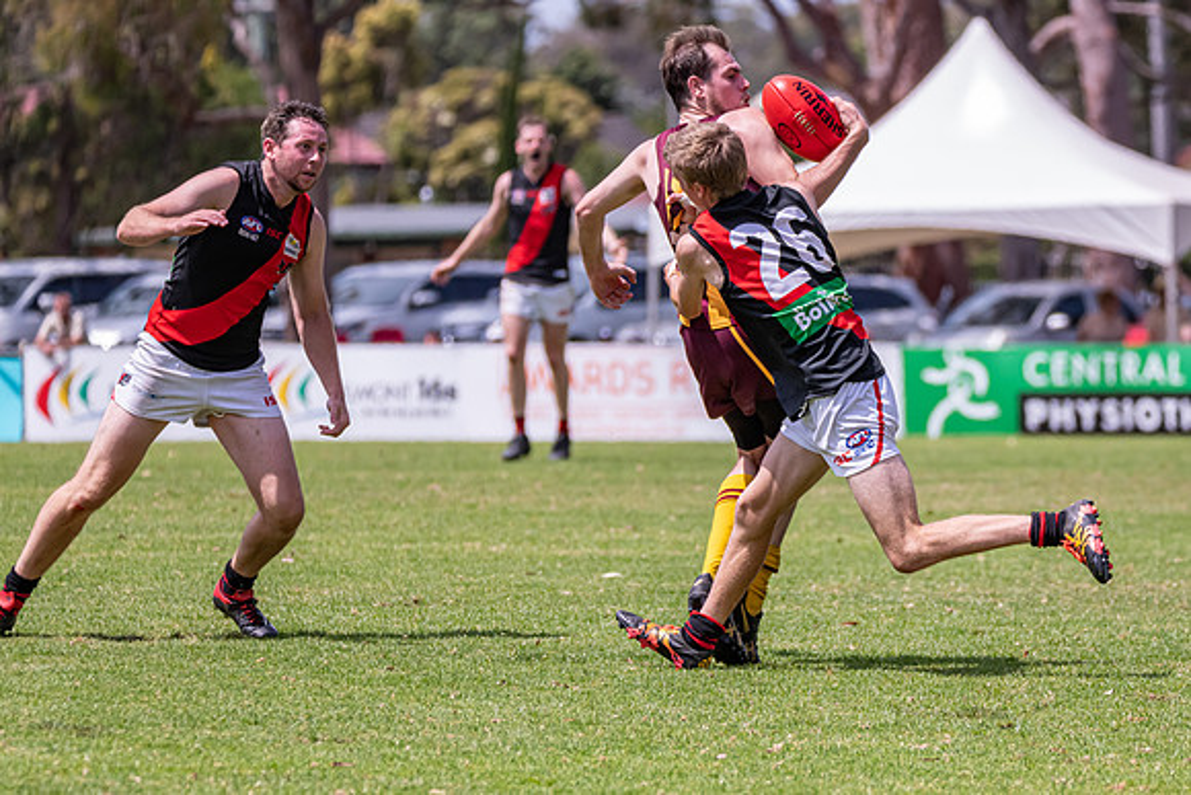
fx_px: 11071
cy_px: 503
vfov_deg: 4.1
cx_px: 753
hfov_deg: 6.2
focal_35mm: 335
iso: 800
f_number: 6.3
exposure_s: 1/5000
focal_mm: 260
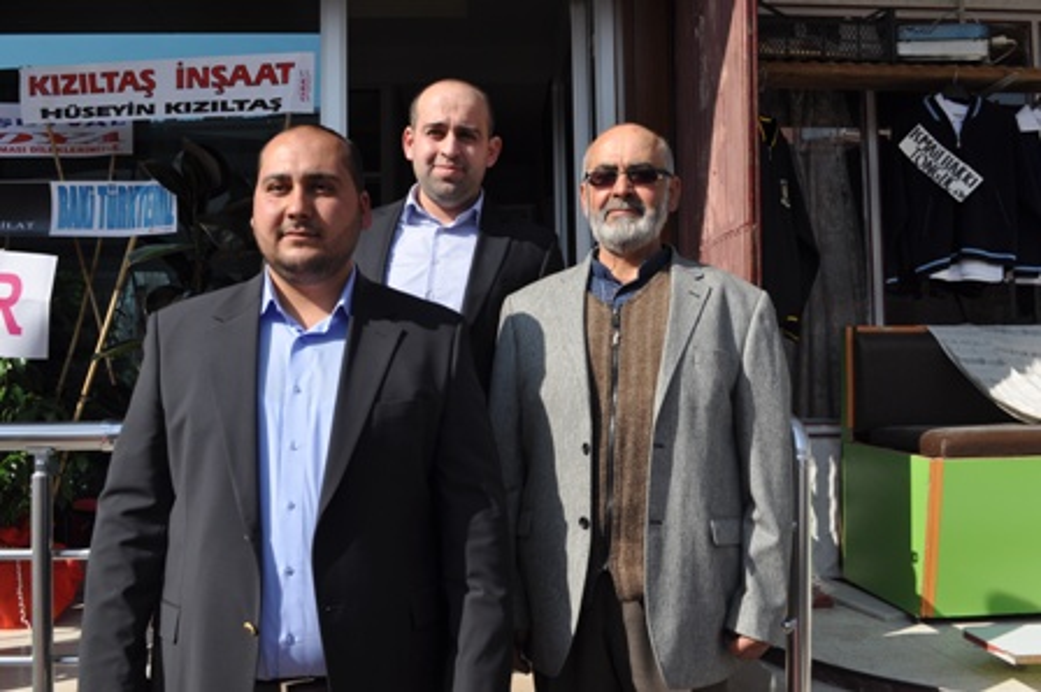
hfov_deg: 53.2
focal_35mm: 36
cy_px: 346
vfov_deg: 36.8
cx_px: 520
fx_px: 1040
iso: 200
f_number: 9
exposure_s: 1/320
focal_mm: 24
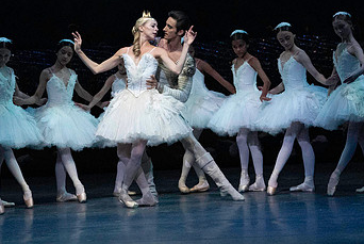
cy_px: 68
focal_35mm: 315
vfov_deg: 4.4
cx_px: 181
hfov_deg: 6.5
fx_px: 3189
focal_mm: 186
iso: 25600
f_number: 5
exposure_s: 1/400
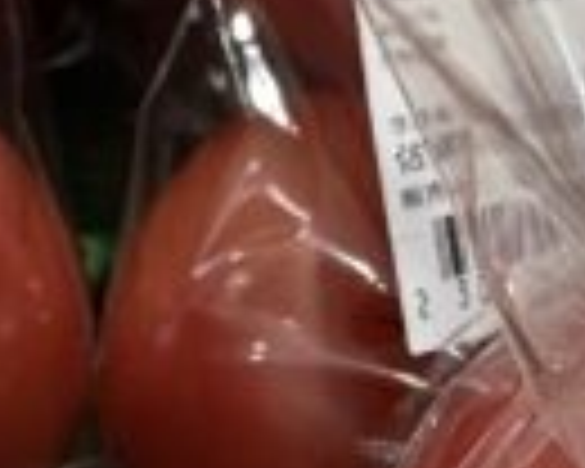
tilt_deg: -53.0
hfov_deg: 11.0
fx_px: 2995
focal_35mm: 173
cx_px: 603
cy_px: 936
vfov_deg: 8.5
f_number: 2.2
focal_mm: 2.22
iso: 250
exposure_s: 1/60
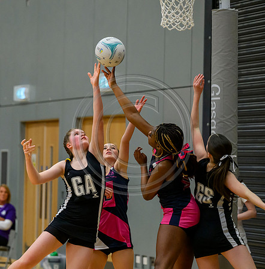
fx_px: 1426
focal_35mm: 163
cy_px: 139
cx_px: 59
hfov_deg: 10.6
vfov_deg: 10.8
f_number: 3.2
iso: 6400
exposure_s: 1/1250
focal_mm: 120
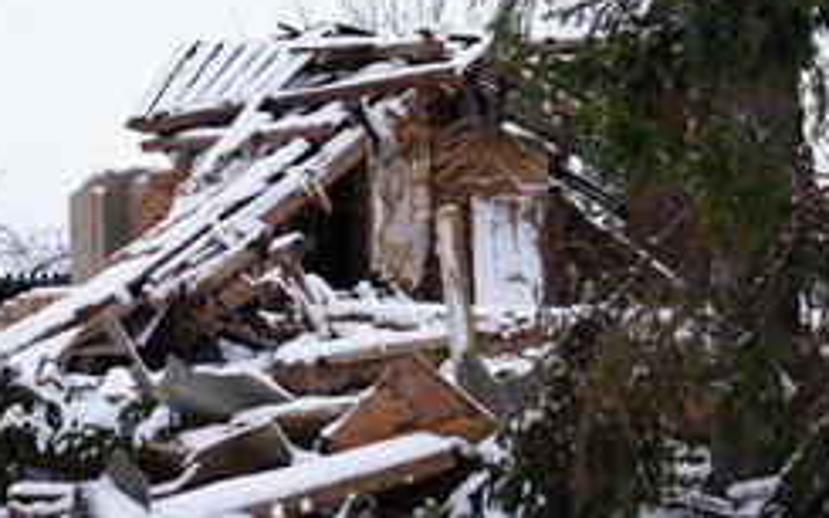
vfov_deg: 18.6
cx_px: 494
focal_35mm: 70
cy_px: 296
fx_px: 1581
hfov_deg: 29.3
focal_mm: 42
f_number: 5
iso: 80
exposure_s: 1/160
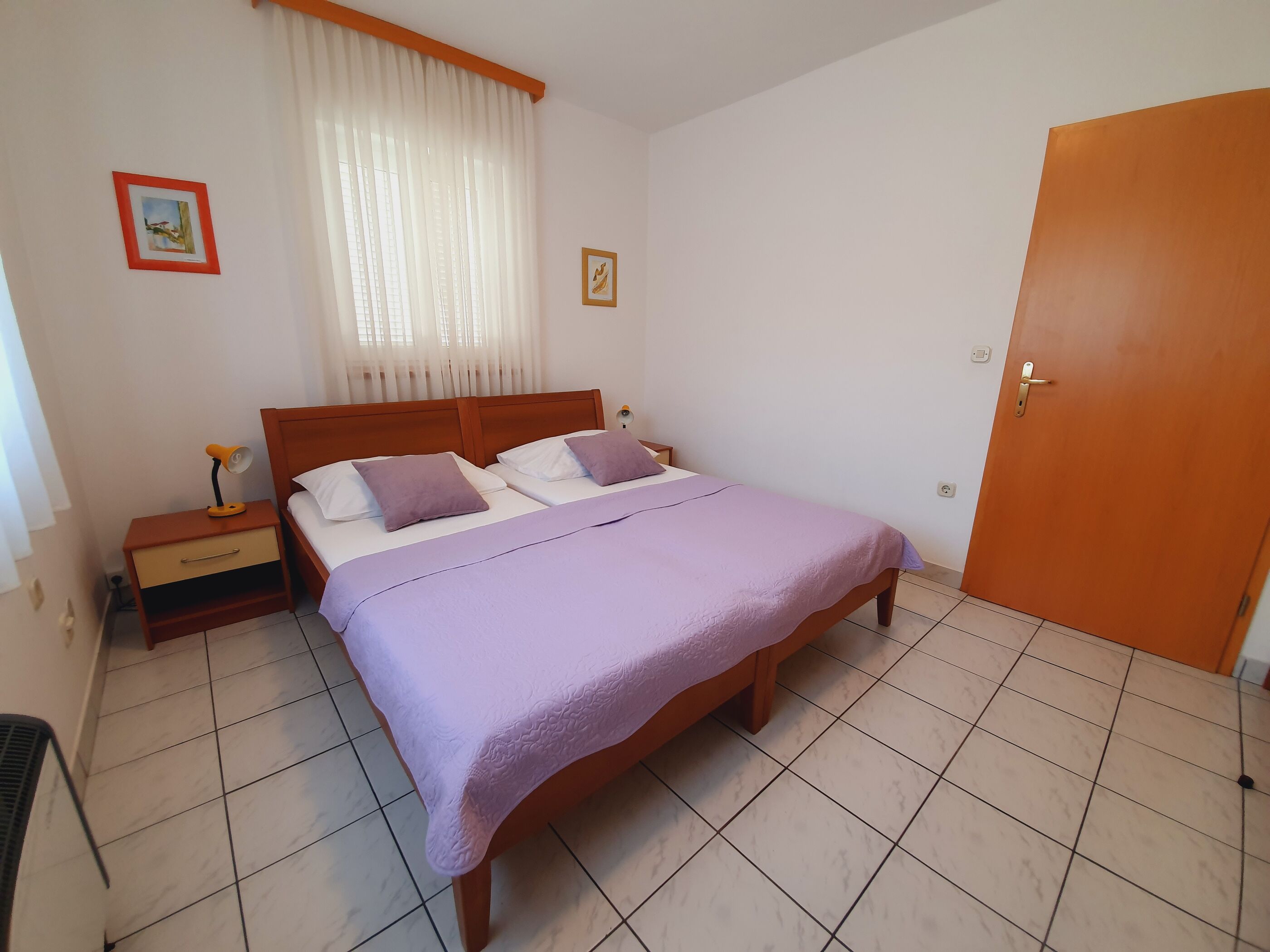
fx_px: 477
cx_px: 635
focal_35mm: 13
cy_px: 476
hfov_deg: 106.2
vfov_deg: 89.9
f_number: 2.2
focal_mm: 1.8
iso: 125
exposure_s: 1/50
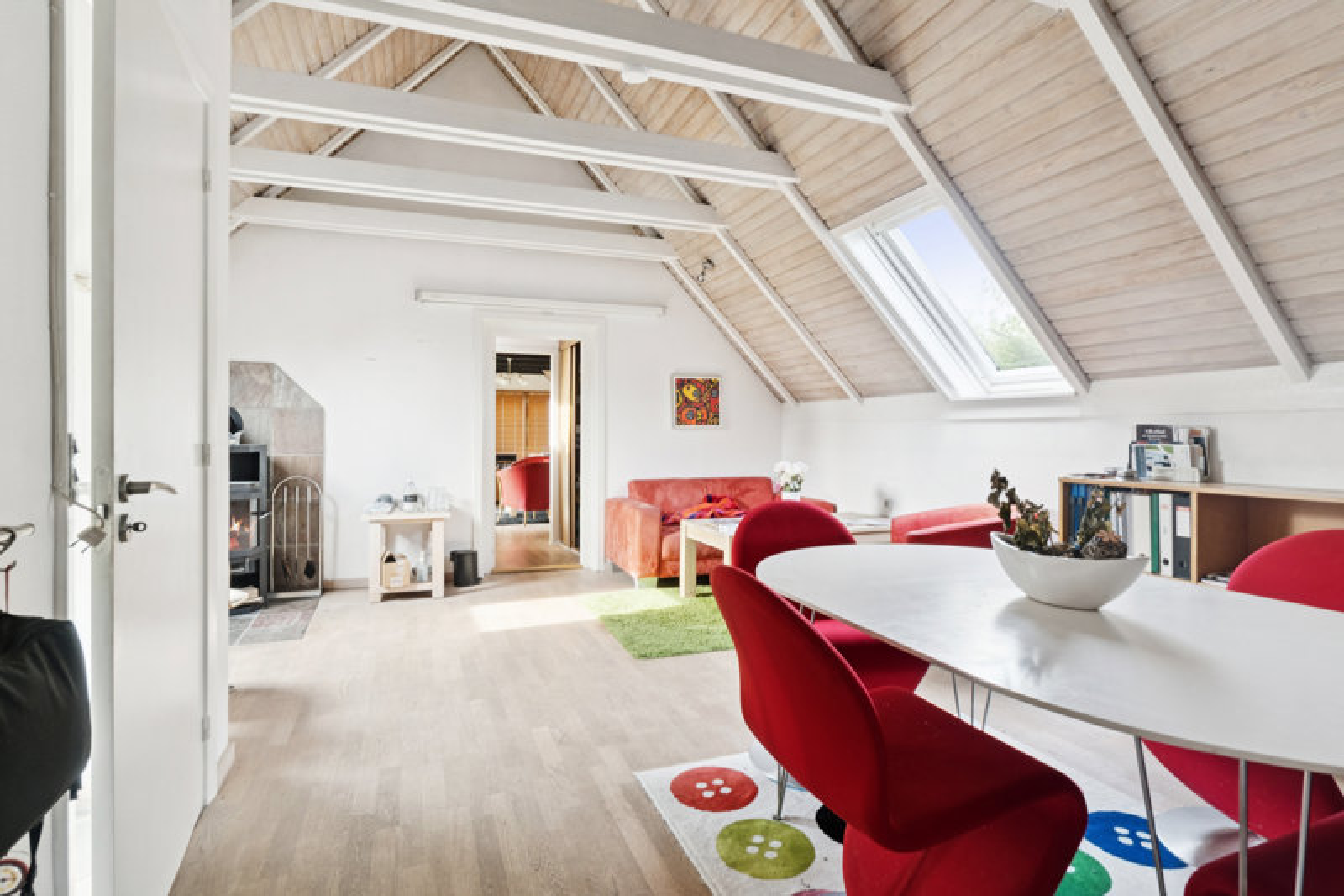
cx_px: 672
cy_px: 448
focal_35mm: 20
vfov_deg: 63.2
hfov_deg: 85.4
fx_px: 728
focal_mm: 13
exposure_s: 1/4
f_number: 8
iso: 200
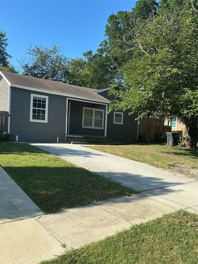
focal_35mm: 28
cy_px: 132
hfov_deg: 49.7
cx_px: 99
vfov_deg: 63.5
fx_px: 214
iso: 25
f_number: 1.8
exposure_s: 1/1168
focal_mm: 3
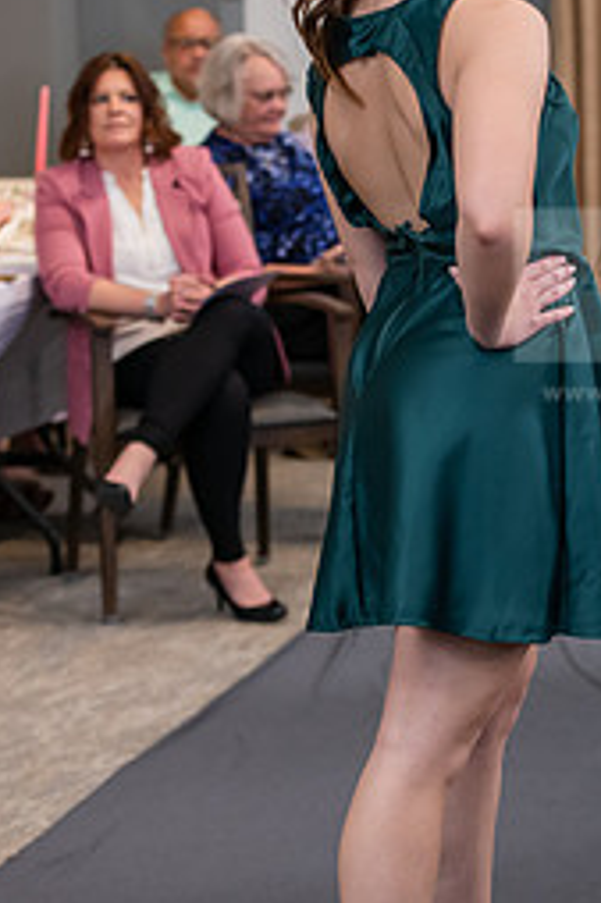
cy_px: 430
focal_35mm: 124
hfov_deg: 11.0
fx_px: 3109
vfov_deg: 16.5
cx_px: 459
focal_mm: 70
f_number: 3.5
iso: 1600
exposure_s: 1/200
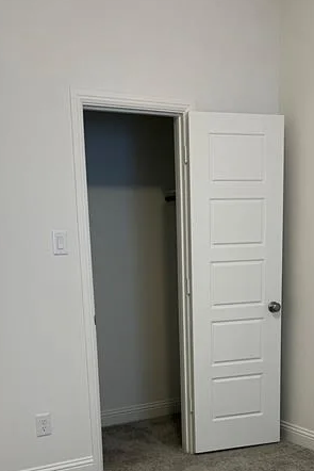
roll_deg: +1.3
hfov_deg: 28.7
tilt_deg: -10.6
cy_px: 385
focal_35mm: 47
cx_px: 173
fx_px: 614
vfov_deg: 40.0
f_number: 1.5
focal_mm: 5.7
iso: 125
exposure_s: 1/60
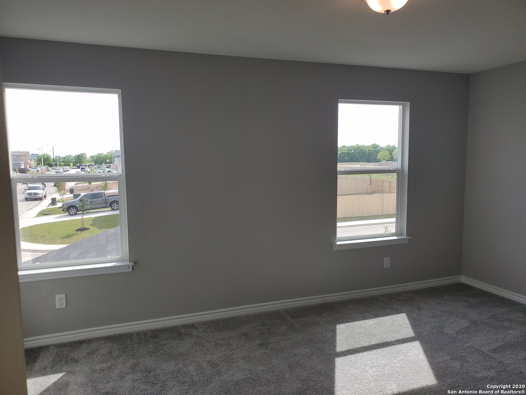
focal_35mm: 26
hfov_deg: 67.3
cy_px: 198
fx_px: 395
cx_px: 263
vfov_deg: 53.1
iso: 50
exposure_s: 1/366
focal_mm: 4.3
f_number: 2.4
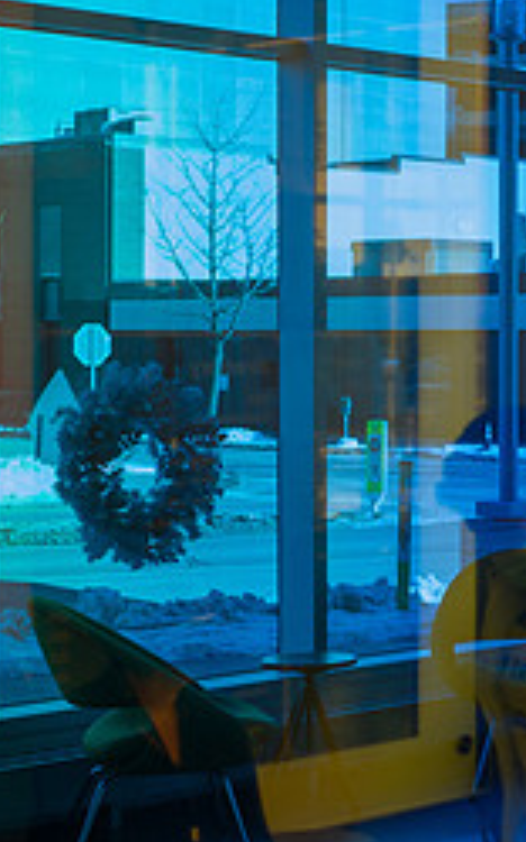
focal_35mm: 90
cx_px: 842
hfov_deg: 13.5
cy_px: 357
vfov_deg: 23.0
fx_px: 2067
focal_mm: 35
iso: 400
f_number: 3.5
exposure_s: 1/640
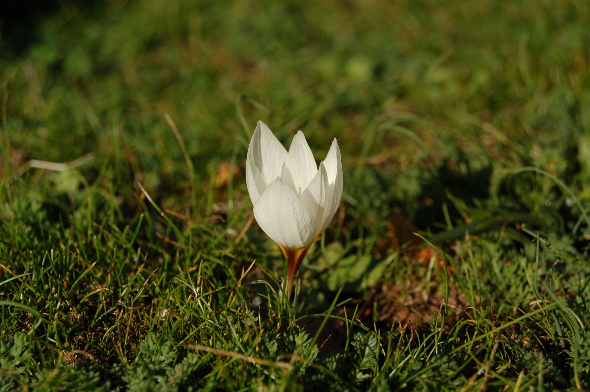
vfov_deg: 16.5
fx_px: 1351
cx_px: 295
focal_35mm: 82
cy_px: 196
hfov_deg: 24.6
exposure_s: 1/500
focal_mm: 55
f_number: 8
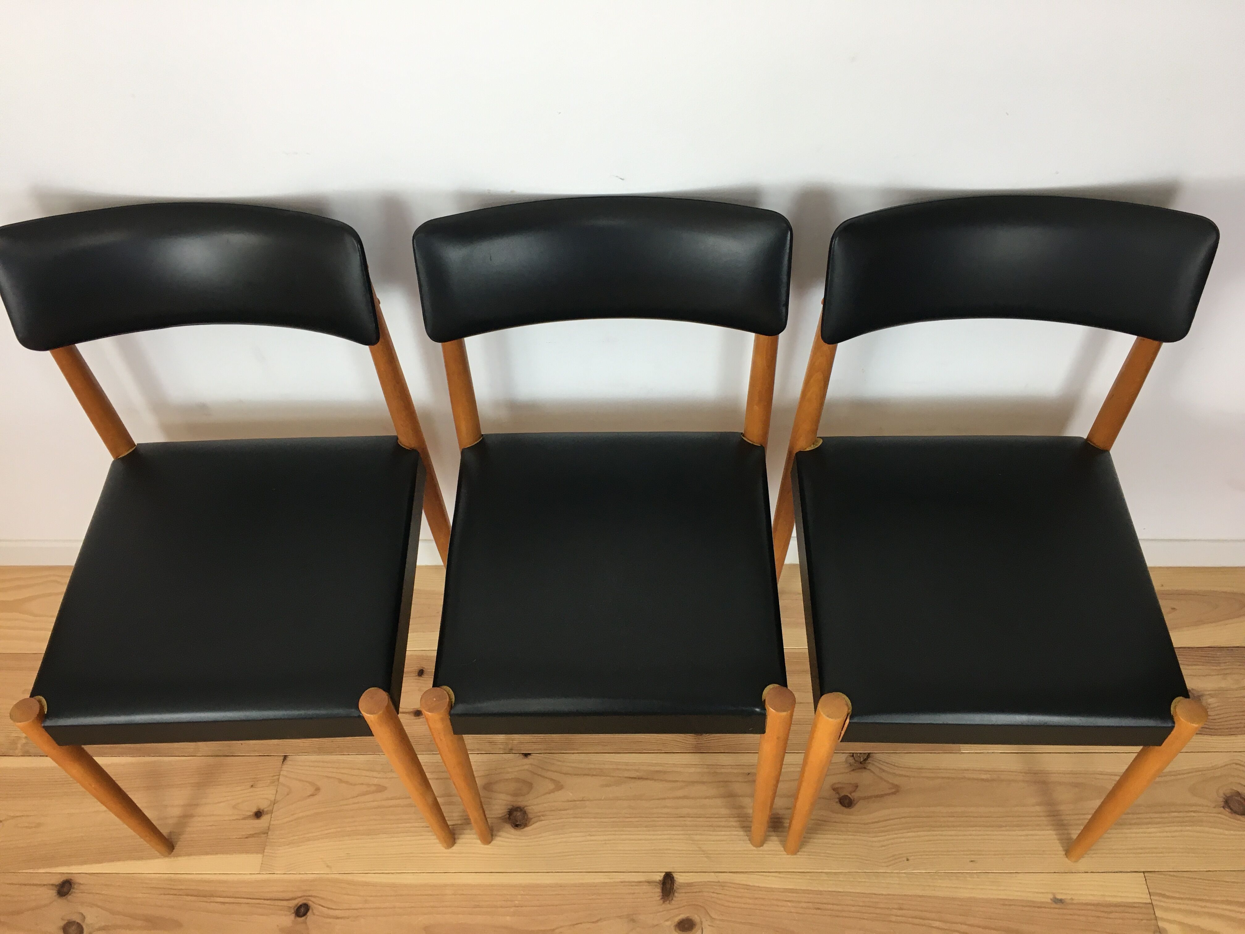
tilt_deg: -54.1
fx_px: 1043
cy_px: 467
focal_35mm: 29
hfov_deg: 61.7
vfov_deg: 48.2
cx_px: 622
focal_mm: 4.15
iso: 40
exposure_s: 1/33
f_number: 2.2
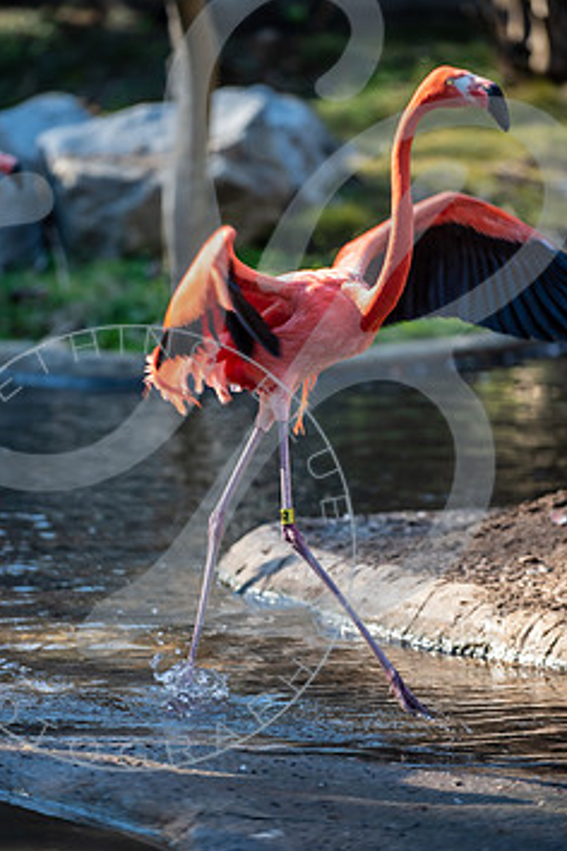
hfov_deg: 6.0
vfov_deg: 9.0
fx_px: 5410
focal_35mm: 229
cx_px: 240
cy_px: 365
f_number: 2.8
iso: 200
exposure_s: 1/400
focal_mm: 180
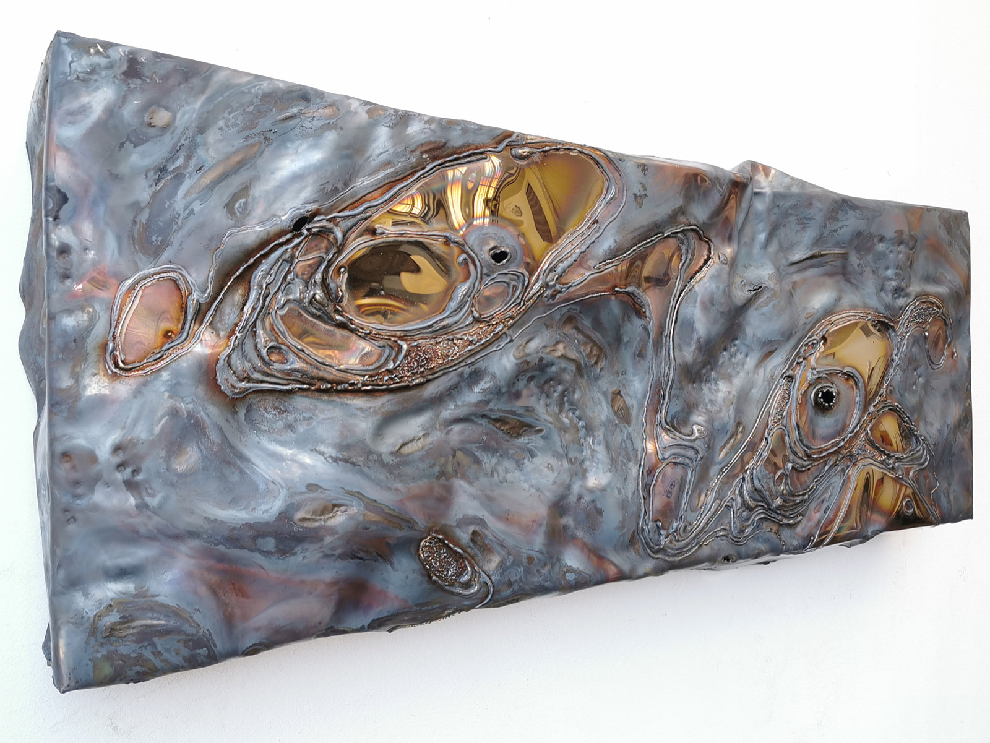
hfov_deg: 65.3
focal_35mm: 27
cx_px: 495
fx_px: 772
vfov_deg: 51.4
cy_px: 372
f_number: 1.6
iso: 50
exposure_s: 1/238
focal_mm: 5.6
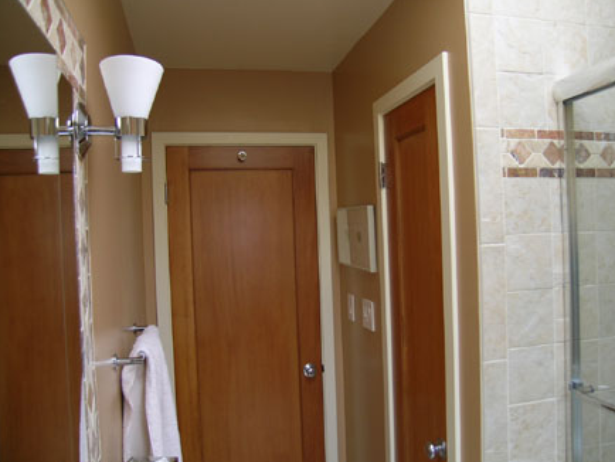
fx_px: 516
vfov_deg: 48.3
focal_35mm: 29
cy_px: 235
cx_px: 316
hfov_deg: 61.6
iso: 50
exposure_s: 1/54.9
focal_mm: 5.8
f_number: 2.8
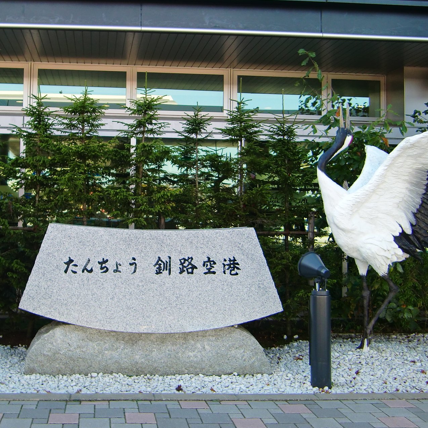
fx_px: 657
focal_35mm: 47
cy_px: 178
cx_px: 139
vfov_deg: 36.0
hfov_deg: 35.7
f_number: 2.7
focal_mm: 5.8
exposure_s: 1/100
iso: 64
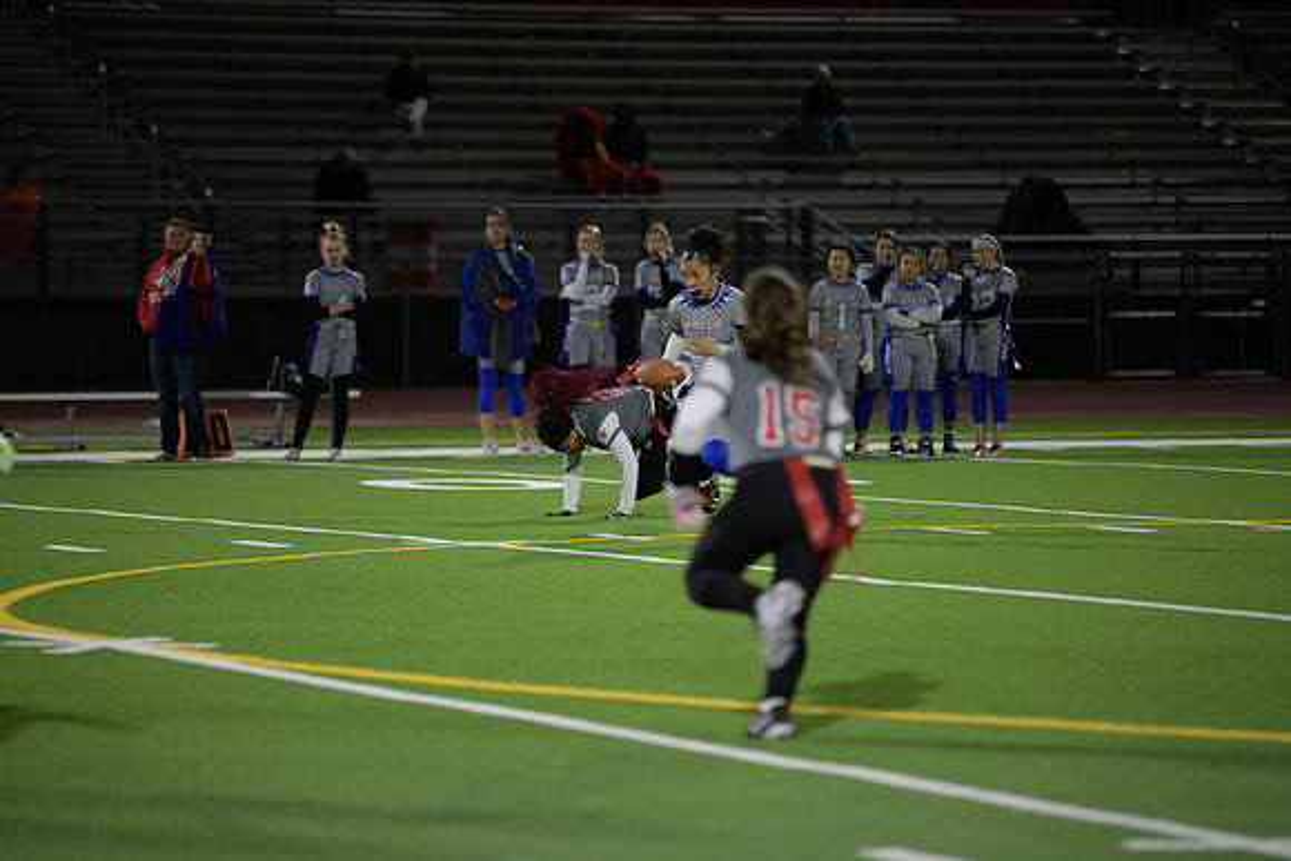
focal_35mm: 200
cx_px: 646
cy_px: 430
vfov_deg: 6.9
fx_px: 7174
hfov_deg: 10.3
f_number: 2.8
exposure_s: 1/200
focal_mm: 200
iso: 720
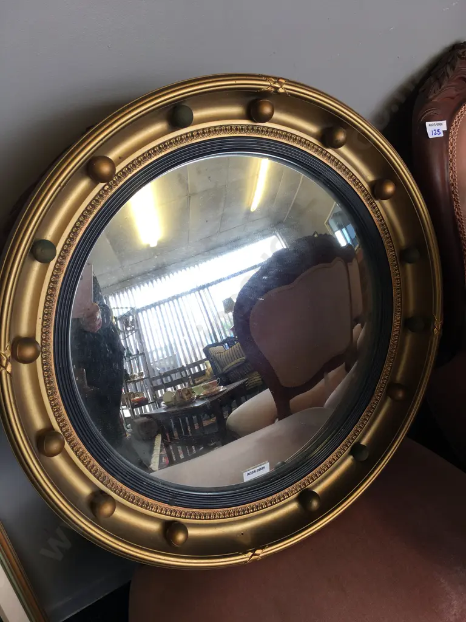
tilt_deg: -37.8
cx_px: 233
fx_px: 521
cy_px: 311
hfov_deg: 48.2
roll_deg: -0.2
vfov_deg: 61.7
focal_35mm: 29
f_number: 2.2
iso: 25
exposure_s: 1/50
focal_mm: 4.15
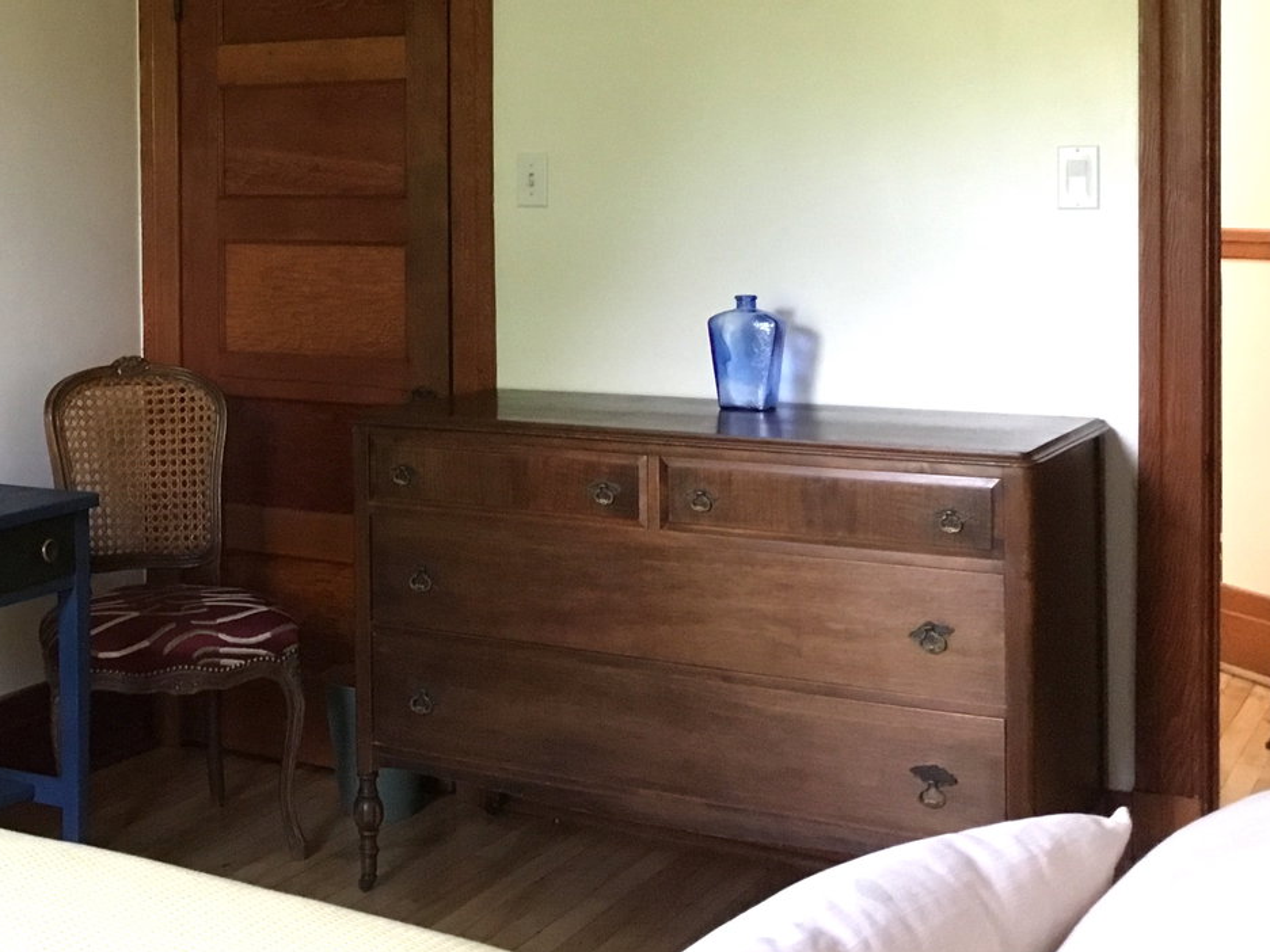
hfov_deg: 34.7
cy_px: 217
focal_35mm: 53
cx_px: 195
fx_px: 1944
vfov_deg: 27.1
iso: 160
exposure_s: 1/30
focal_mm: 3.3
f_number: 2.4
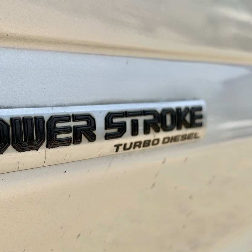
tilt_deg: -10.0
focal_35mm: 65
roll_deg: -9.4
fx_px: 535
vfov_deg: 26.5
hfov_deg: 26.3
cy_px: 136
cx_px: 78
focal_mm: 6.76
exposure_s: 1/5587
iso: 64
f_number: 1.78
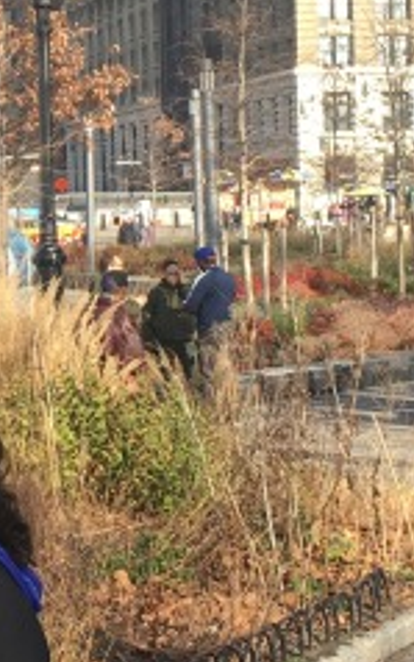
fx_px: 1983
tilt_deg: +2.6
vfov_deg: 18.7
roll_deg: +1.8
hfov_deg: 11.4
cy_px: 127
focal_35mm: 110
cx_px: -228
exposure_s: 1/469
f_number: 2.2
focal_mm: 4.15
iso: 25
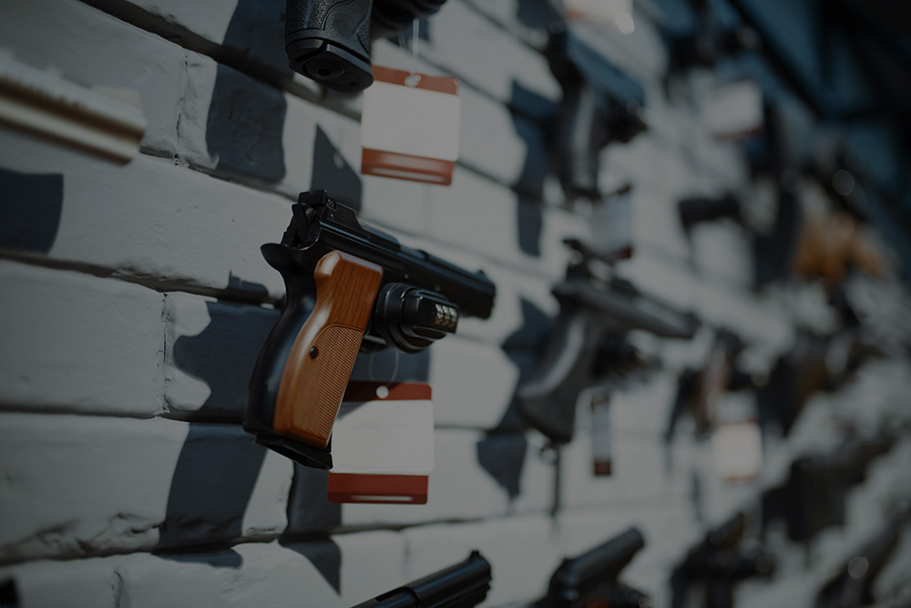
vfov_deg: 37.9
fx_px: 886
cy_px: 304
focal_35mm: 35
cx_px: 456
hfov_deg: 54.4
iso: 200
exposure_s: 1/125
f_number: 1.6
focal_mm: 35
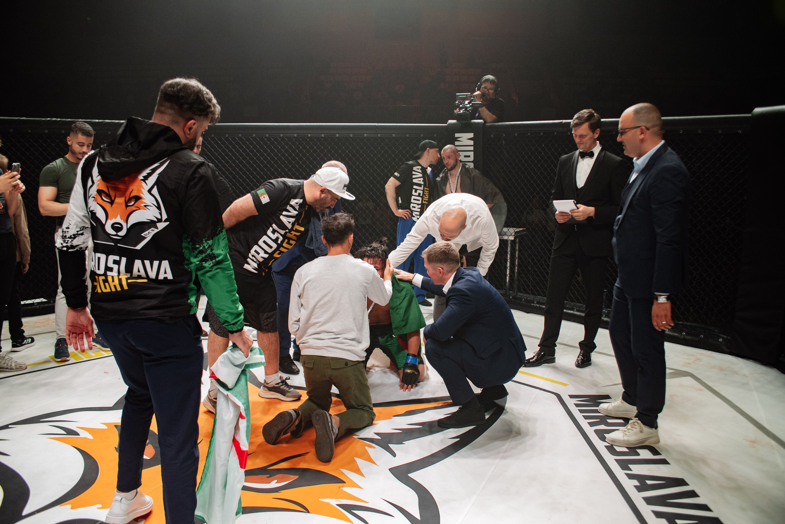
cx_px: 392
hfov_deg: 65.5
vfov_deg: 46.4
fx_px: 611
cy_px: 262
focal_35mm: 28
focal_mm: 28
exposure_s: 1/640
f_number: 4
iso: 2000
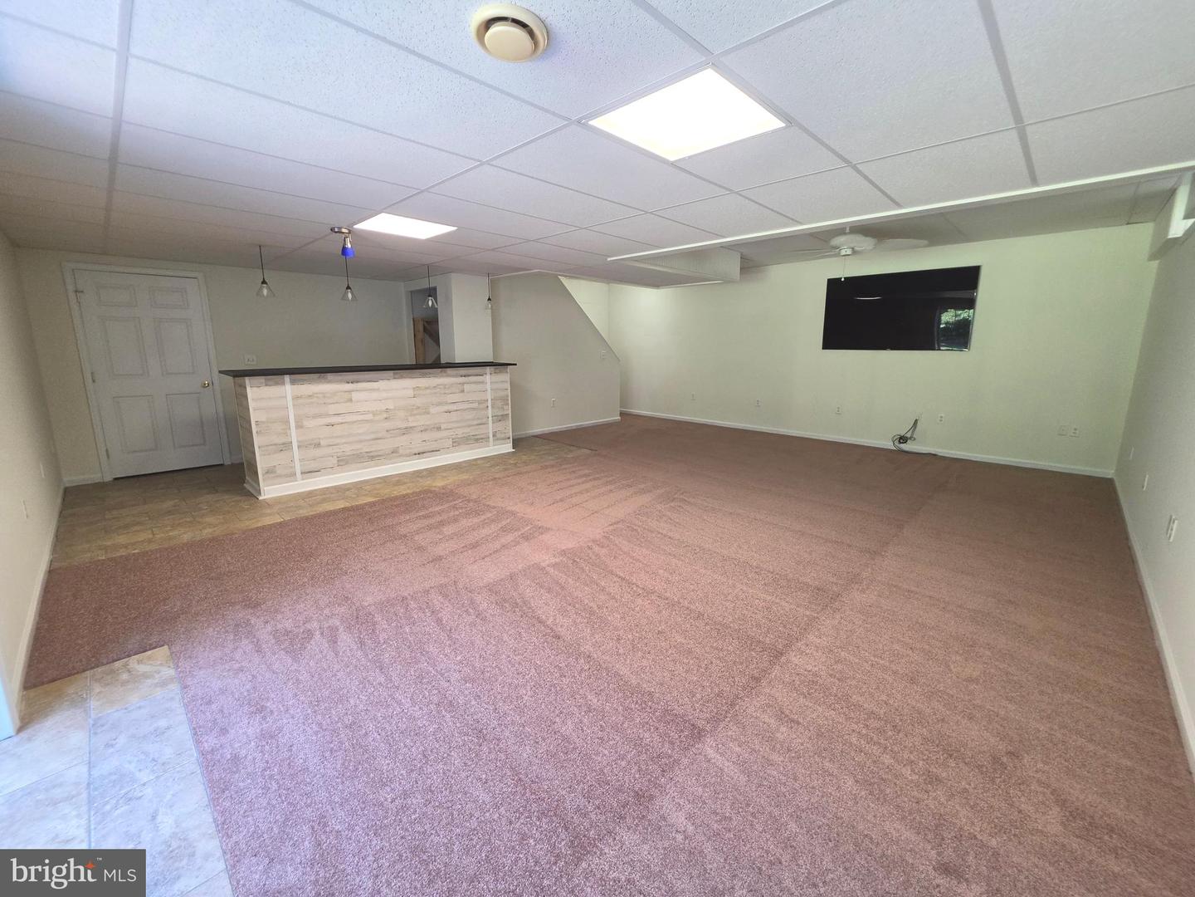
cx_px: 598
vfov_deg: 89.9
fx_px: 449
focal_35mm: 13
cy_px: 448
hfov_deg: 106.2
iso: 250
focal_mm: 2.2
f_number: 1.9
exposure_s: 1/120
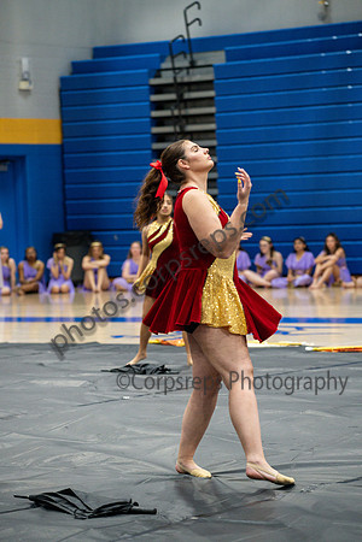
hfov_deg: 10.2
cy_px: 271
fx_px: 2036
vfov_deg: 15.2
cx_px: 181
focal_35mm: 135
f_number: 4
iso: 6400
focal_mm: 135
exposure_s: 1/500
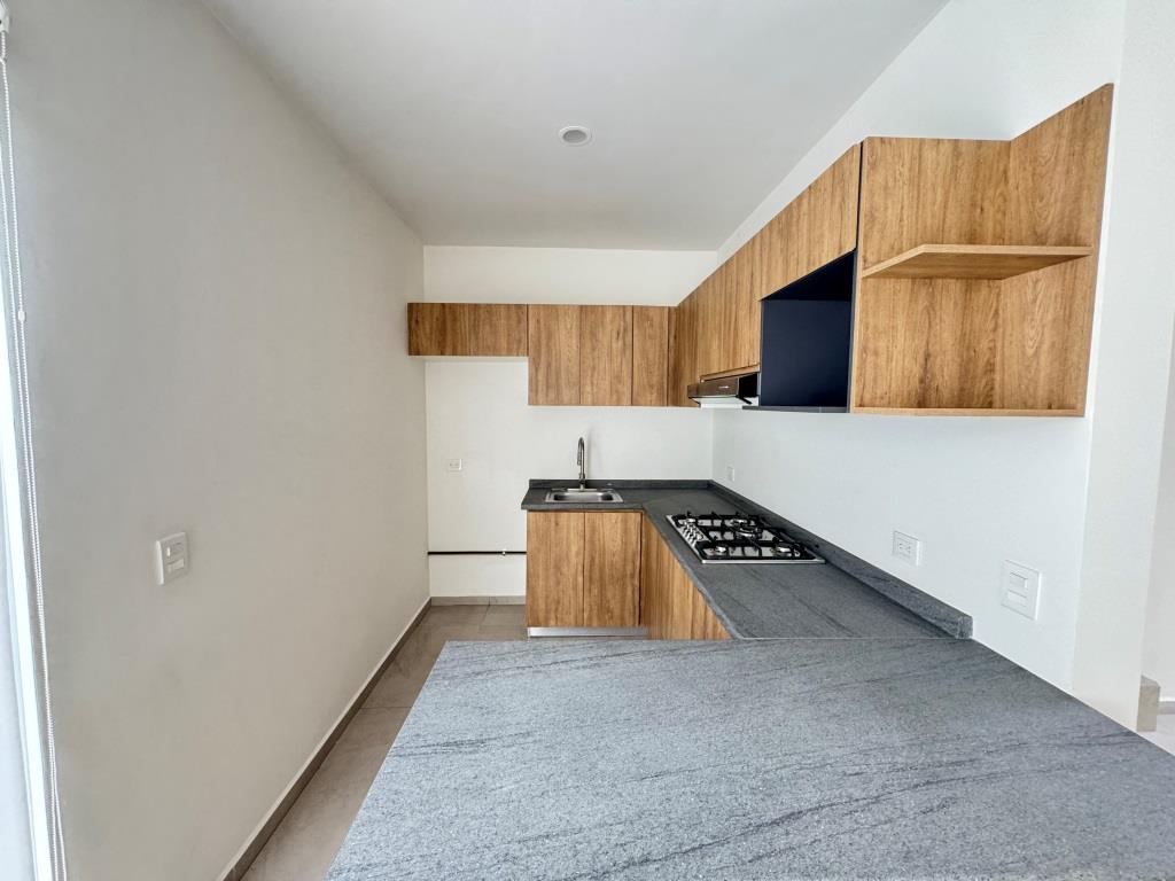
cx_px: 588
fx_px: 475
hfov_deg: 102.1
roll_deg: +0.8
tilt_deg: -4.1
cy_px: 440
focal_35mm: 14
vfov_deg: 85.7
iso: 250
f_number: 2.2
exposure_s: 1/99
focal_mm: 2.22
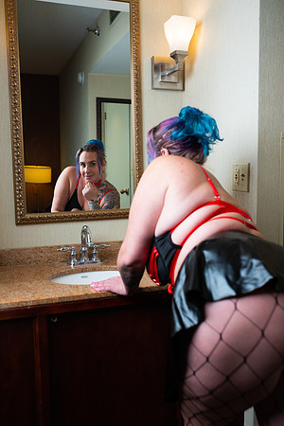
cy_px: 213
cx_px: 142
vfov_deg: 54.4
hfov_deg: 37.9
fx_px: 414
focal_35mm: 35
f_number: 4
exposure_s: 1/500
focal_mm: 35
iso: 125
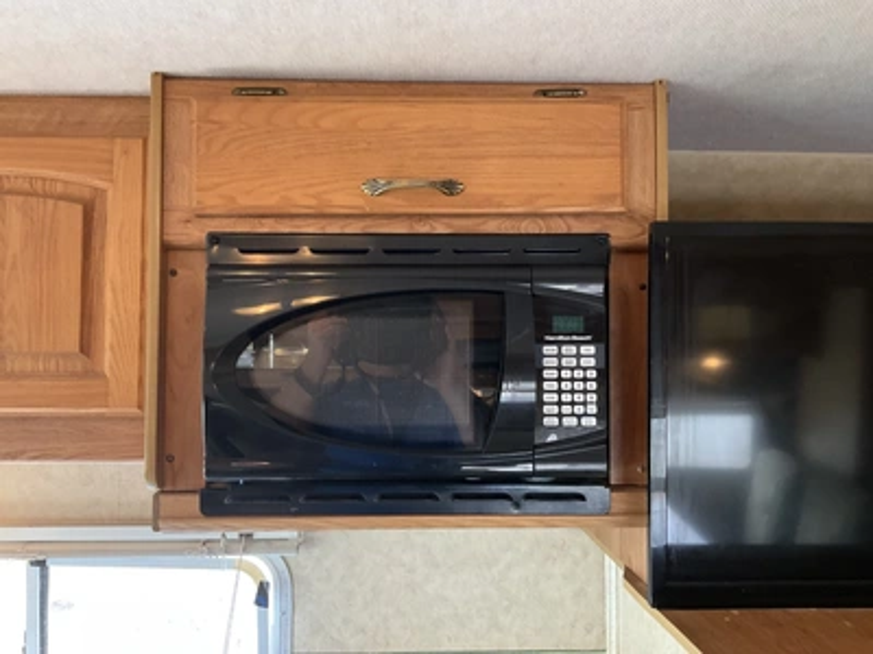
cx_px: 436
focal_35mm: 29
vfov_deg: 48.2
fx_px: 731
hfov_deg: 61.7
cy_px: 327
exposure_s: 1/60
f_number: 1.8
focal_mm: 3
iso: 200
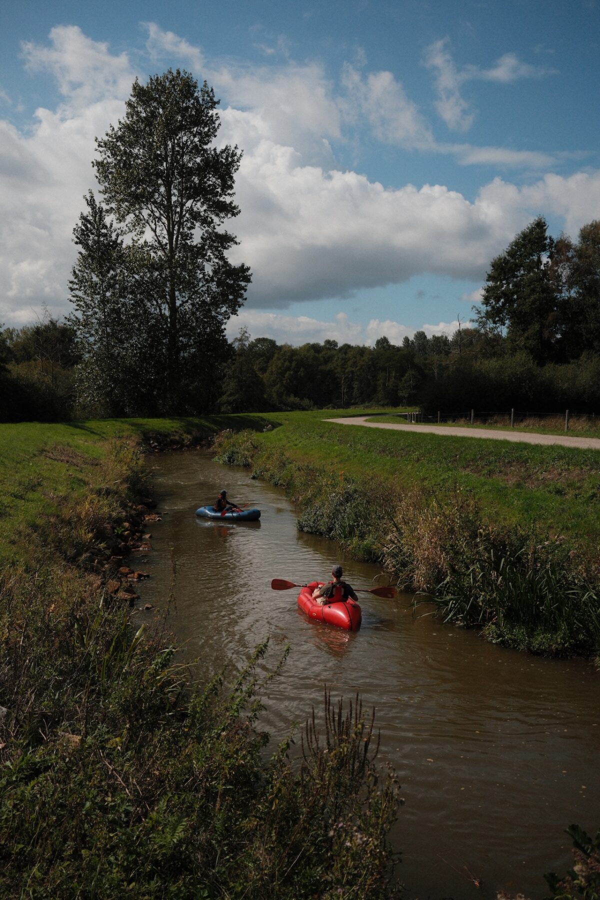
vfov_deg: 54.4
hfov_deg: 37.9
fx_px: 875
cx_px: 300
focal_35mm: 35
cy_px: 450
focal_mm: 23
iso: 500
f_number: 2.8
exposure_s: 1/14000
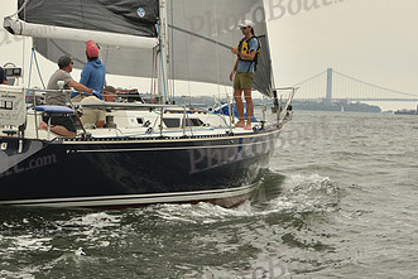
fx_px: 1626
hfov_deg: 14.6
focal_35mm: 140
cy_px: 93
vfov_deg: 9.8
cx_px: 122
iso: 250
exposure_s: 1/640
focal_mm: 80
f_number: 9
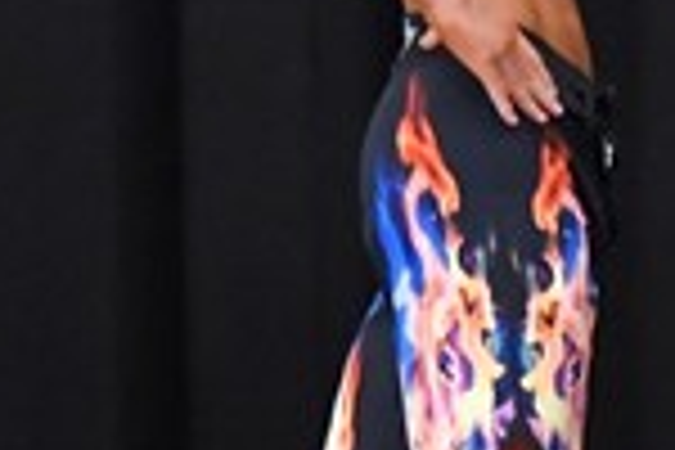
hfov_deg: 2.0
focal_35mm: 1044
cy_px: 194
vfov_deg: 1.3
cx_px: 745
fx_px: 19573
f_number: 5.6
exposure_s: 1/400
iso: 8000
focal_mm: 135
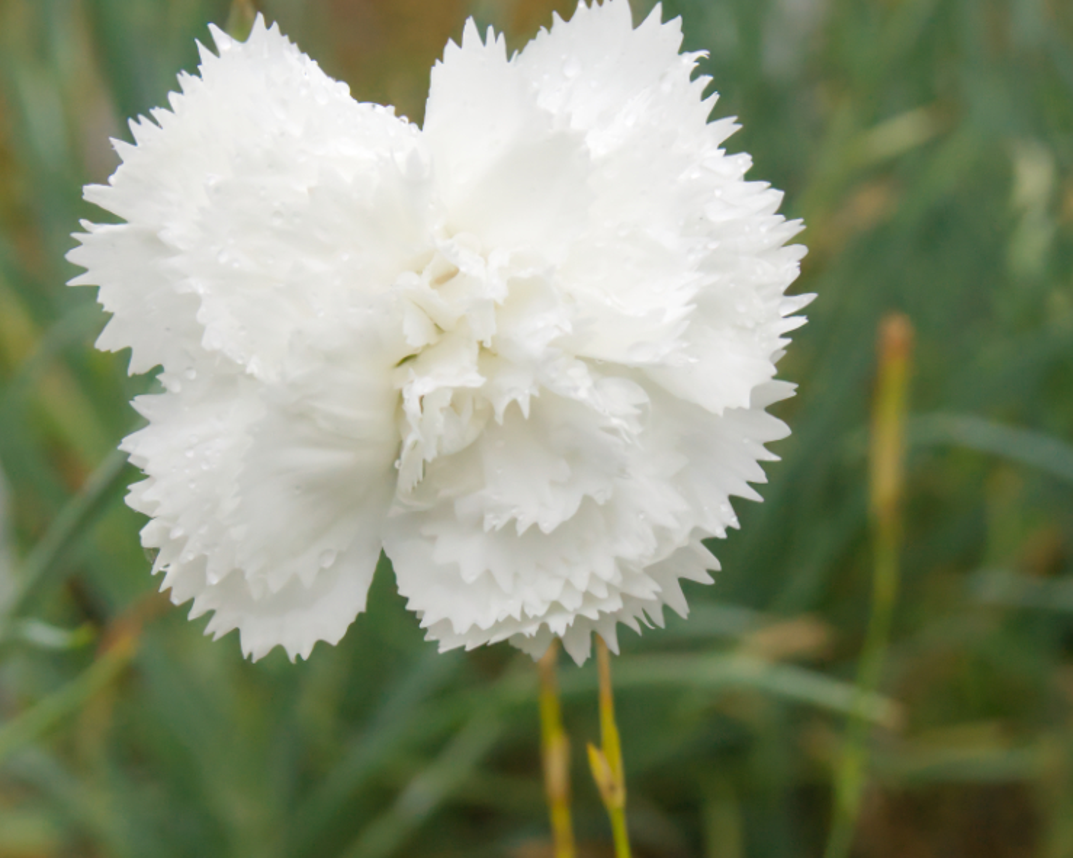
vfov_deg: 12.3
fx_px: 3993
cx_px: 495
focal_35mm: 126
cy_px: 456
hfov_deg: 15.3
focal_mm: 55
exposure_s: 1/320
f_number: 10
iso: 2000
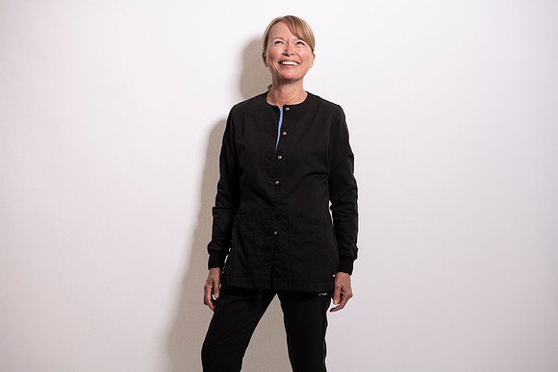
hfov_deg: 19.5
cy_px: 186
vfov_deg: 13.0
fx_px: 1628
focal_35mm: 105
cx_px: 279
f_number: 6.3
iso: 64
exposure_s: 1/160
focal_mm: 105
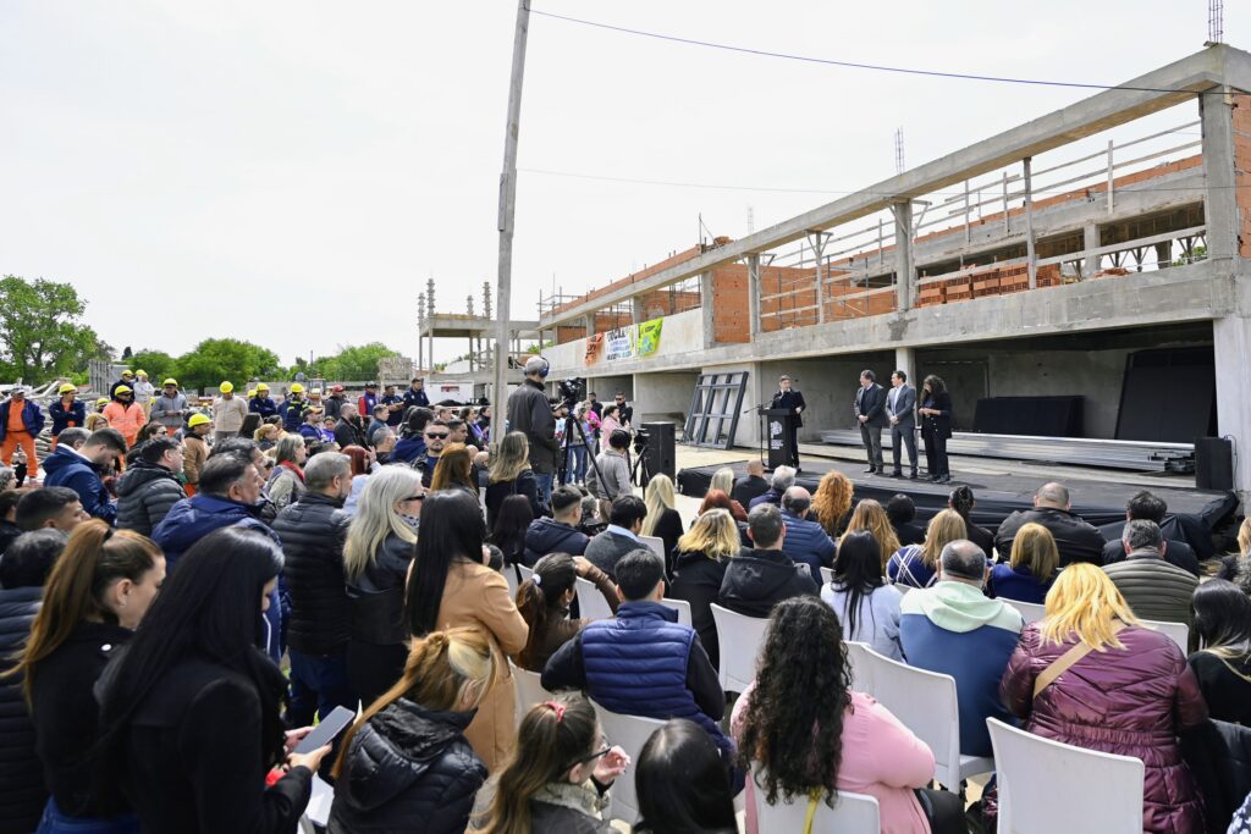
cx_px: 626
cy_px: 417
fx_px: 660
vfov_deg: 64.6
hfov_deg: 86.9
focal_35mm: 19
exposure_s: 1/1250
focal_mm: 19
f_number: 4.5
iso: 250
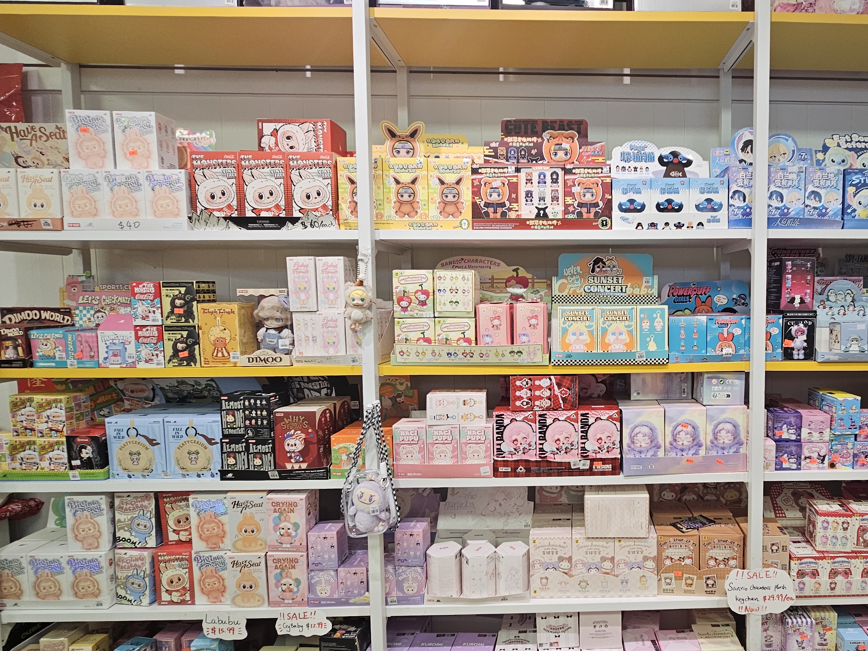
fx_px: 502
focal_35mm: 20
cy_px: 334
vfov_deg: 66.0
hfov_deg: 79.1
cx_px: 578
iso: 160
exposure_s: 1/60
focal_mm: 2.2
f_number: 2.2
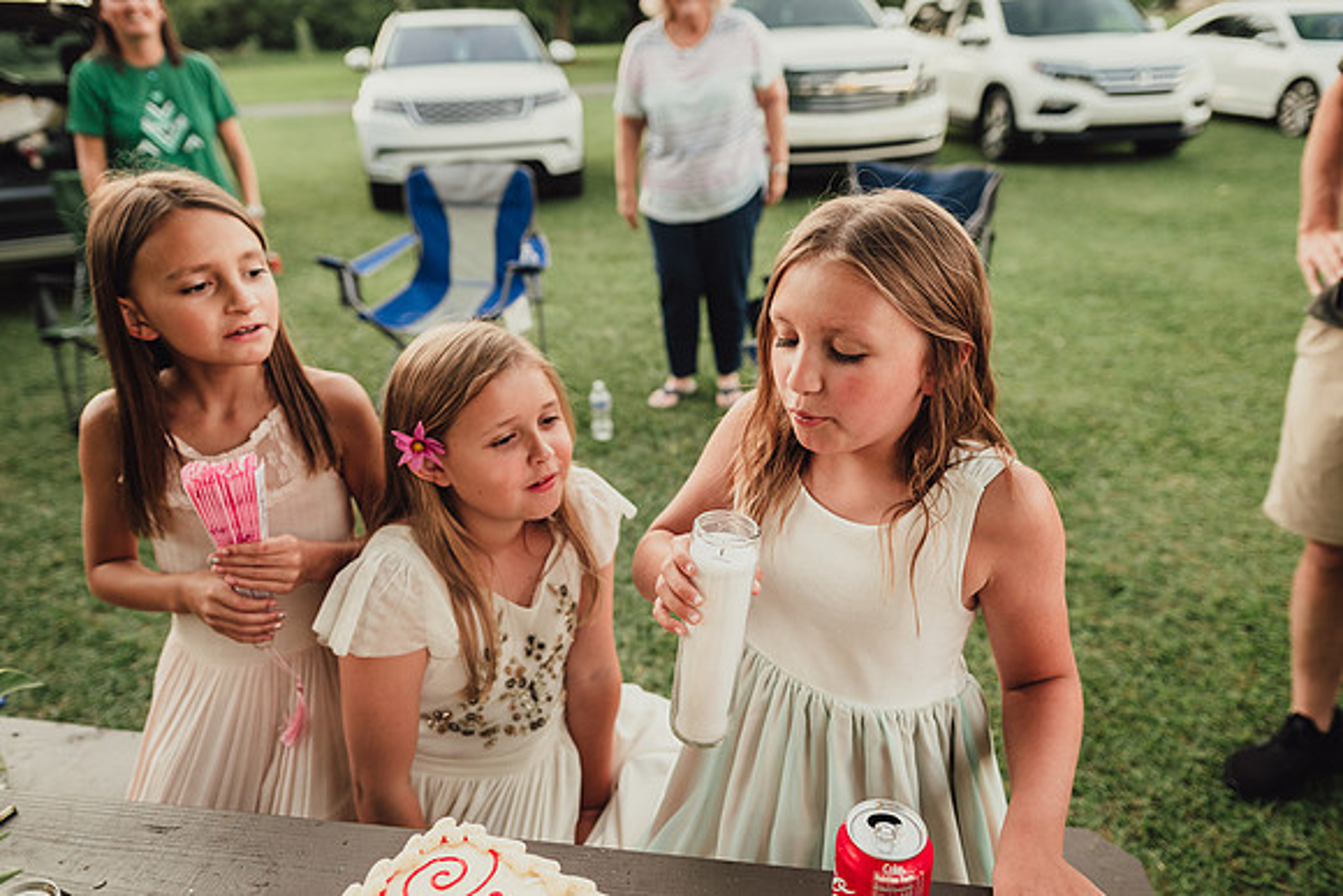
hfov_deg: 73.7
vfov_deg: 53.2
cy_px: 448
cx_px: 672
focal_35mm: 24
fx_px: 896
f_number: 2.8
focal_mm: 24
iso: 320
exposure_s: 1/100
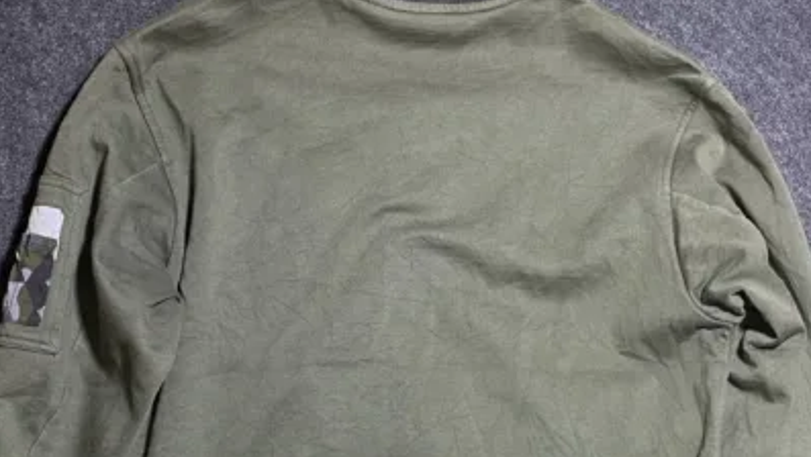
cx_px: 407
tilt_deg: -56.8
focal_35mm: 38
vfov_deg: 30.4
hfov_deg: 52.7
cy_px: 376
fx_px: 818
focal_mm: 4.2
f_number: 1.6
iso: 100
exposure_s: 1/50
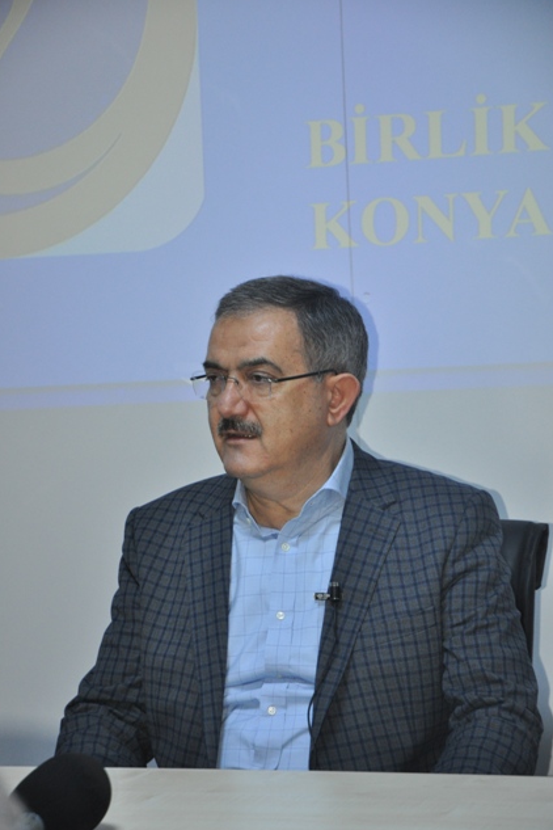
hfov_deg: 12.9
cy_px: 418
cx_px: 277
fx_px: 2442
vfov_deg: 19.3
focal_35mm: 106
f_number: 4.5
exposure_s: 1/60
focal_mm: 70
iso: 800
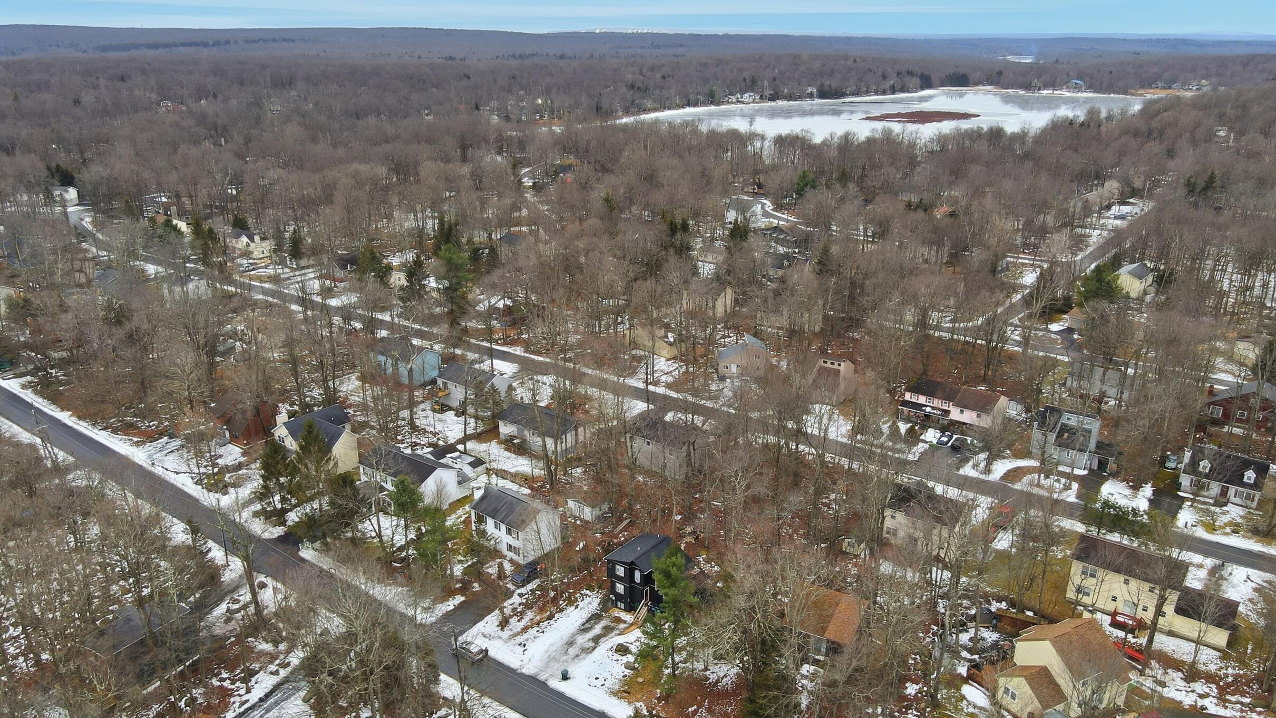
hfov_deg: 69.9
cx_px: 651
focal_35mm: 27
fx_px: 914
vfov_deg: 42.8
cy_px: 399
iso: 100
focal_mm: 4.5
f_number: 2.8
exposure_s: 1/160
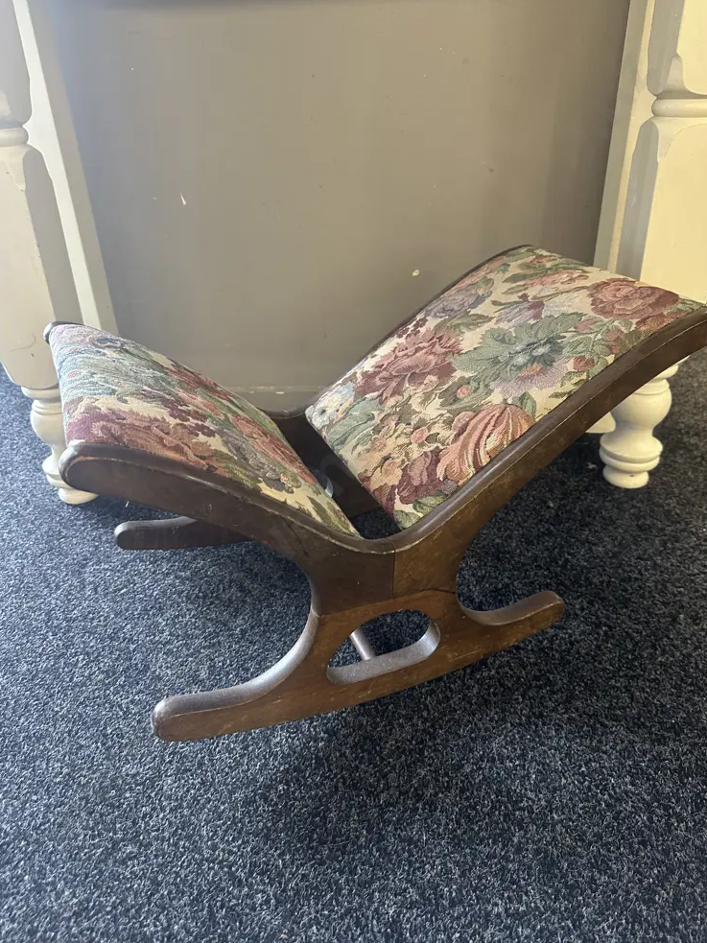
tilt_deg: -30.6
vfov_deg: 69.4
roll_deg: +0.7
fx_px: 681
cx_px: 348
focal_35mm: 25
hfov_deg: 54.9
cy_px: 454
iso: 250
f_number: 1.78
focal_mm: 6.86
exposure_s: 1/50
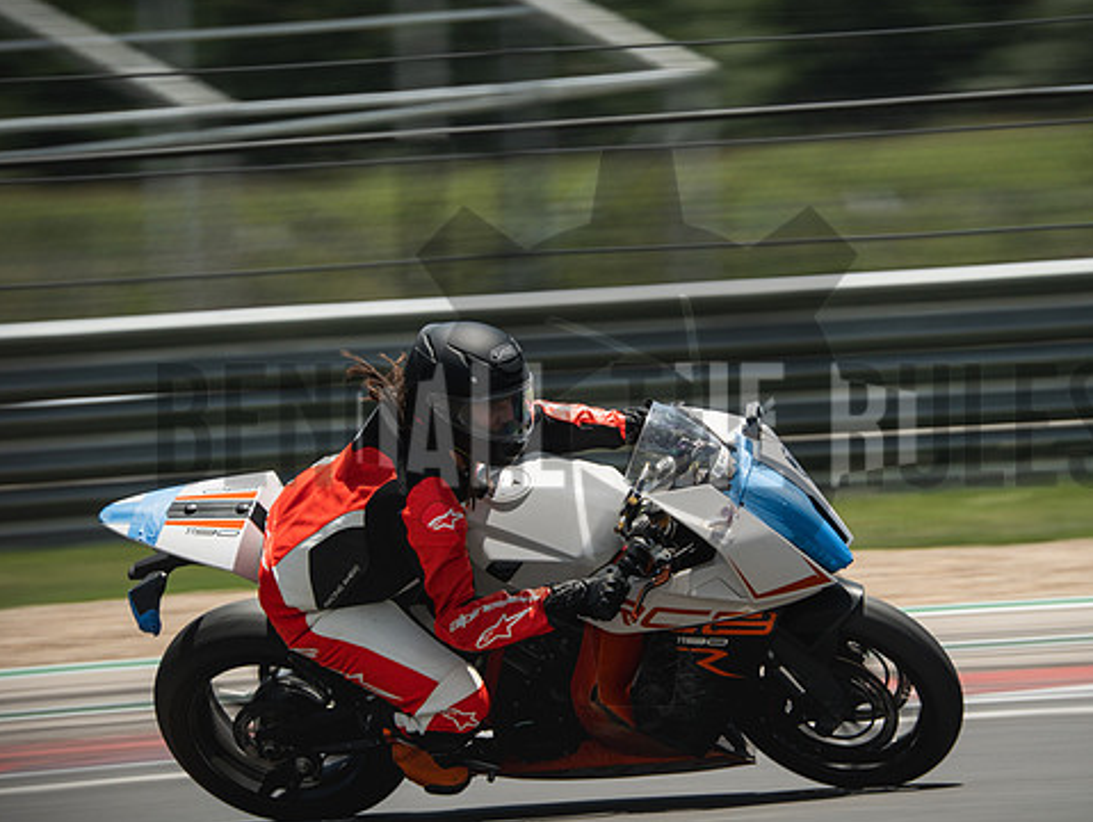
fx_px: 22056
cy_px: 428
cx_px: 637
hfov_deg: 2.8
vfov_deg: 2.1
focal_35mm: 698
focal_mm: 400
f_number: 10
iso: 160
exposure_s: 1/160
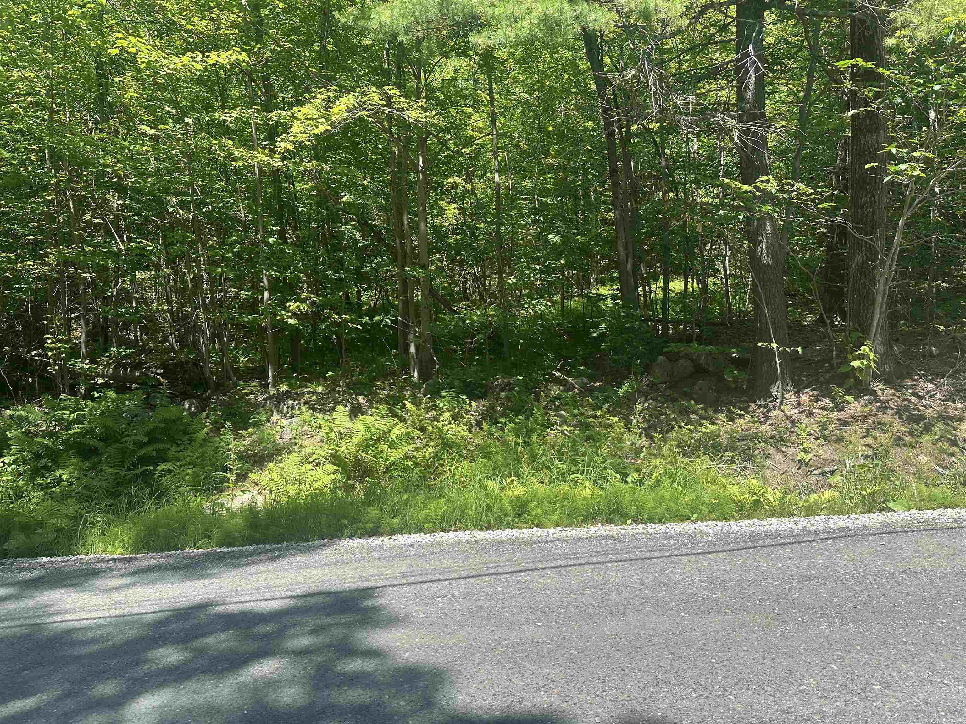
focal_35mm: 24
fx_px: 670
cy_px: 362
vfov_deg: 56.8
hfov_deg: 71.6
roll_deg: +0.2
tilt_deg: -0.4
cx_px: 483
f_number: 1.78
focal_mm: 6.86
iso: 80
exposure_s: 1/1157
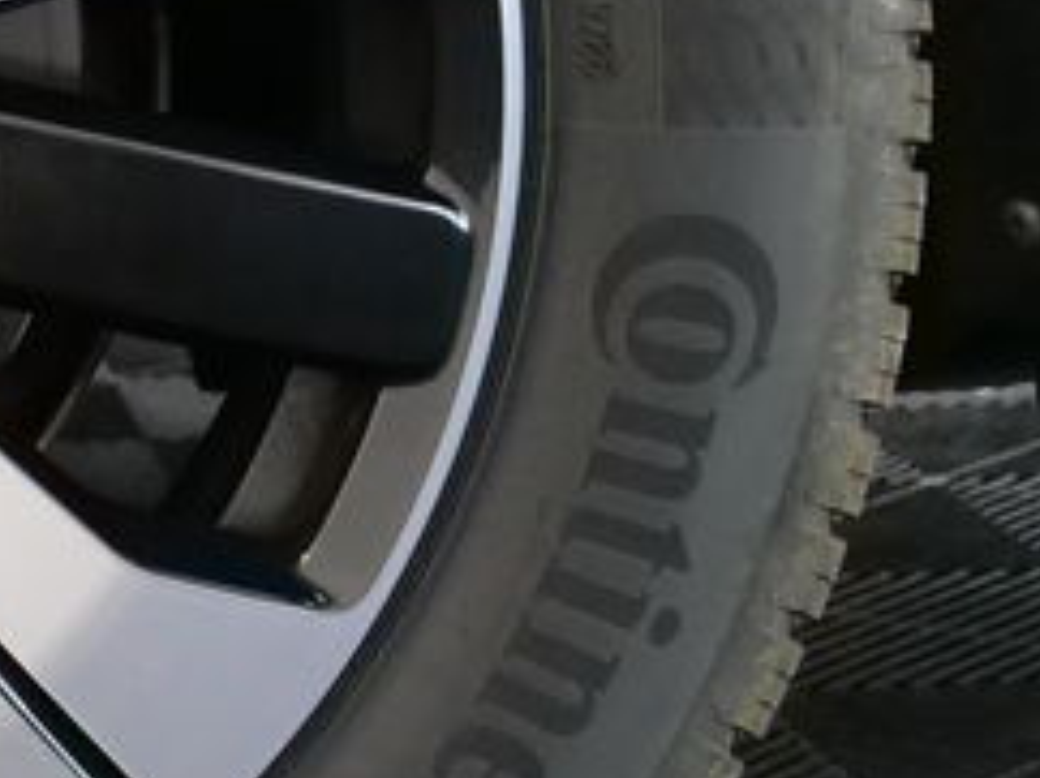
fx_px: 3722
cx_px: -374
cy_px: 39
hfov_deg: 15.1
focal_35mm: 124
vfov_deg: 11.8
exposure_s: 1/60
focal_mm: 15
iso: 2500
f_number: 3.9
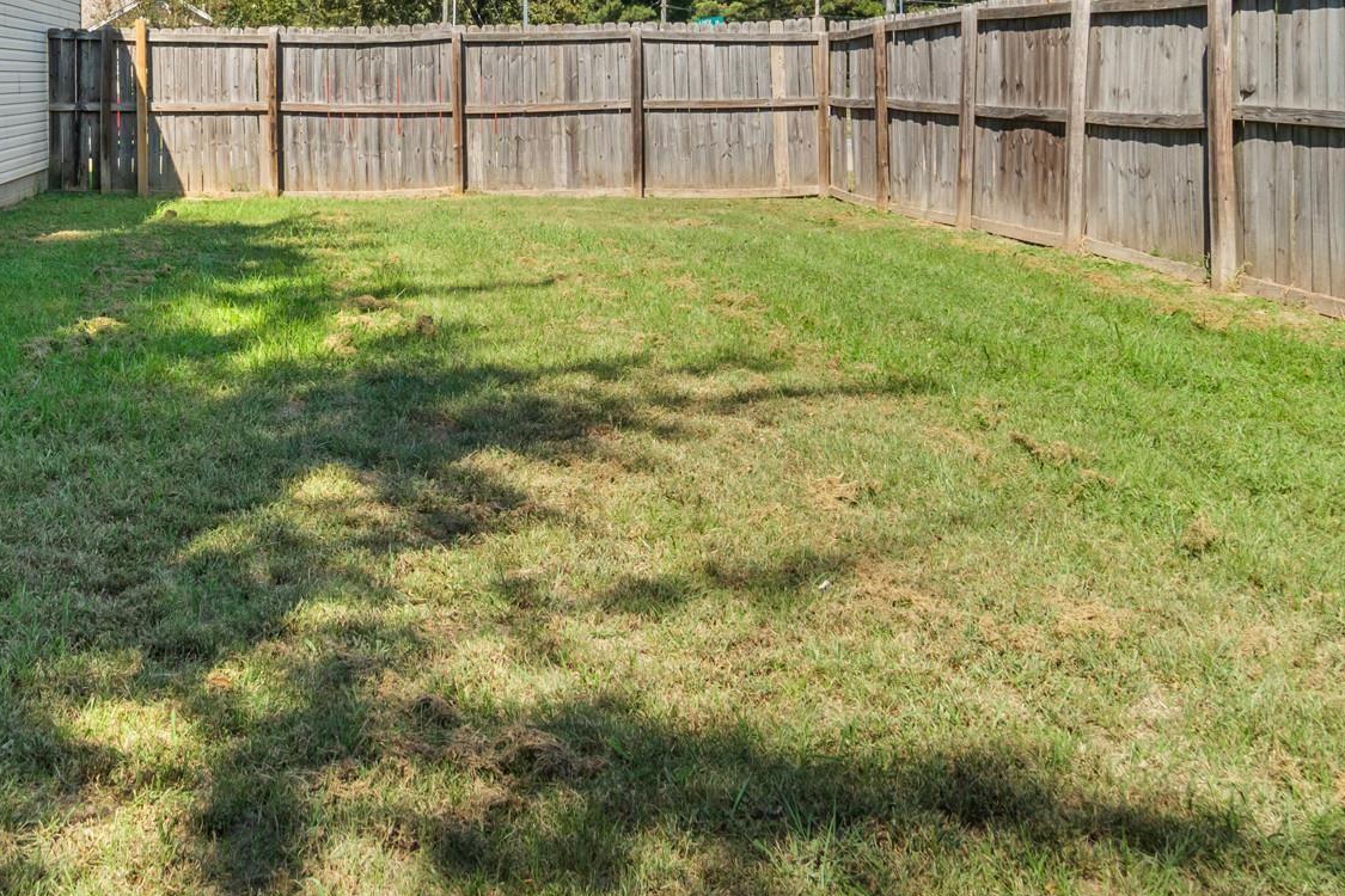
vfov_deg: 31.7
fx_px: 1494
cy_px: 78
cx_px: 426
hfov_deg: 47.5
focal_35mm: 40
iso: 250
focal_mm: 12
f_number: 9
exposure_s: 1/80
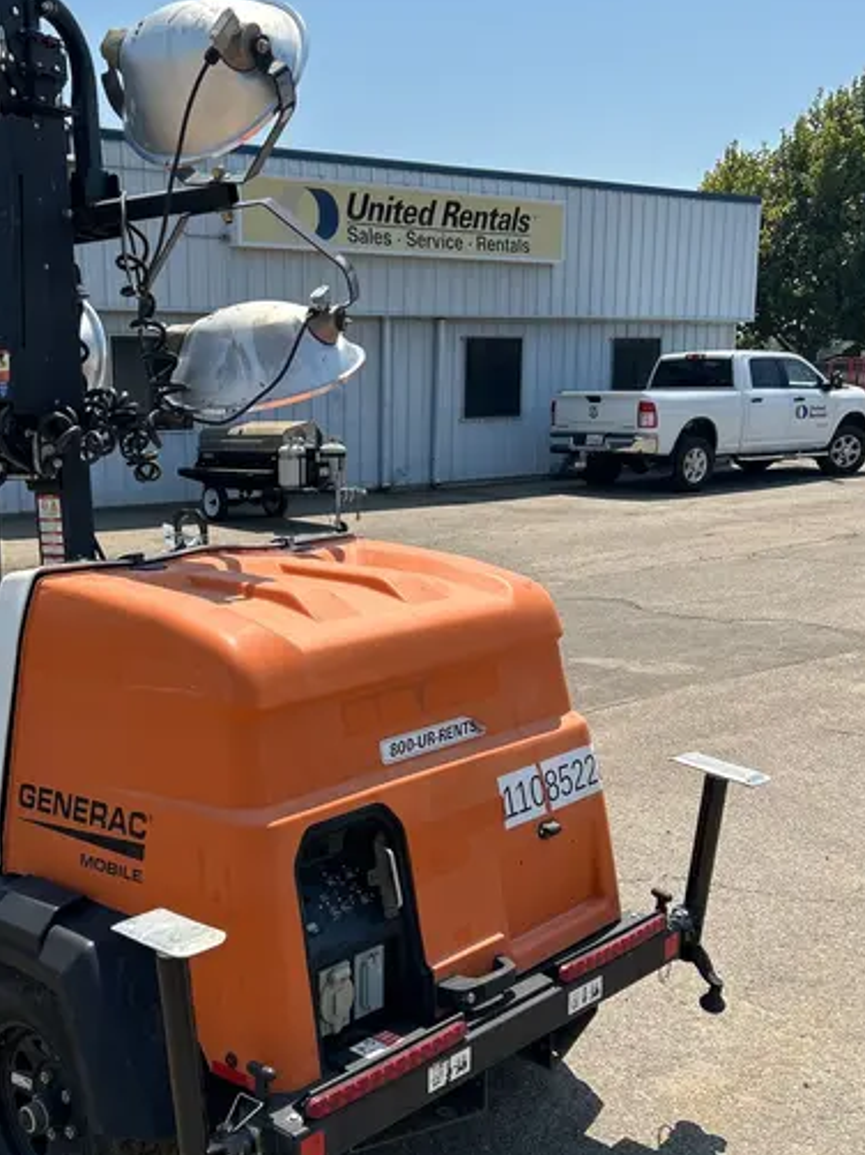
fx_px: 1267
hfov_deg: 37.1
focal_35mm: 38
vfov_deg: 48.9
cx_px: 262
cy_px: 652
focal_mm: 5.7
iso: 50
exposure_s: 1/3831
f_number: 1.5
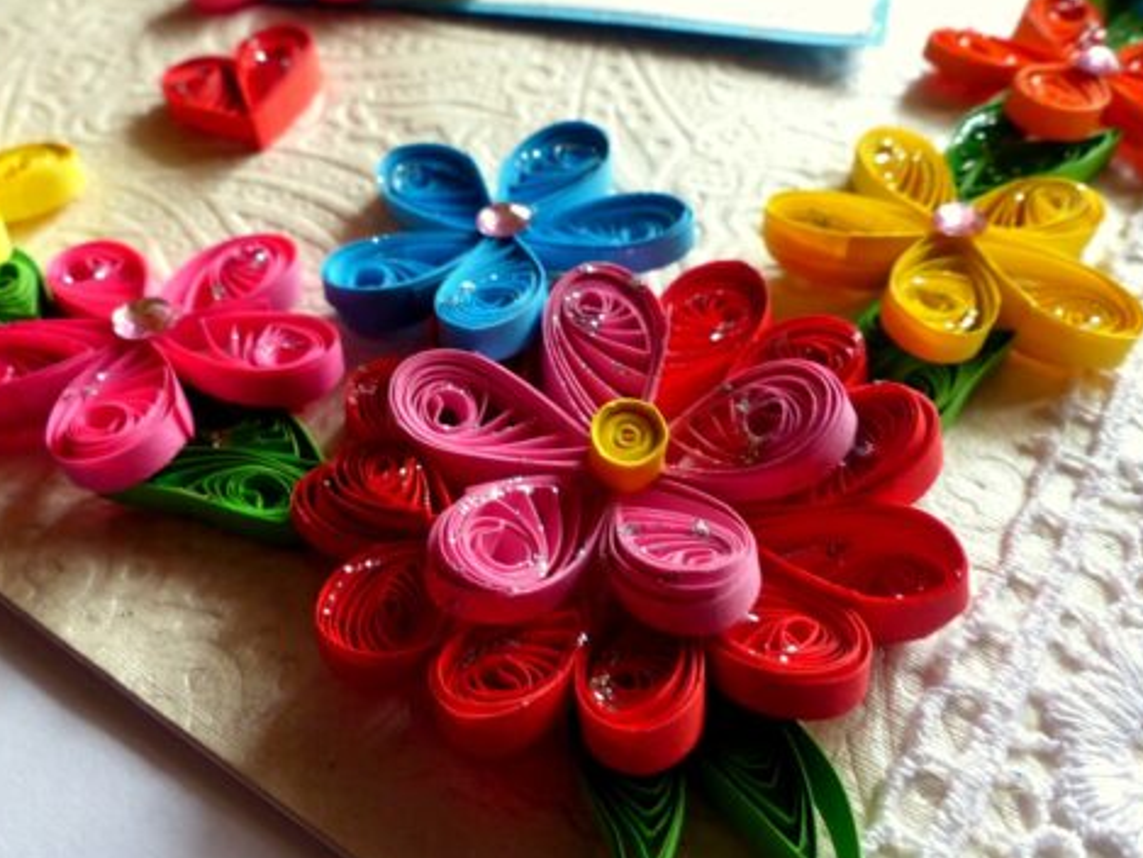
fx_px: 1057
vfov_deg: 44.1
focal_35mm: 32
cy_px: 380
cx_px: 582
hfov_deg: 56.8
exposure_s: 1/60
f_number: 2.8
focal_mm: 4.5
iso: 125
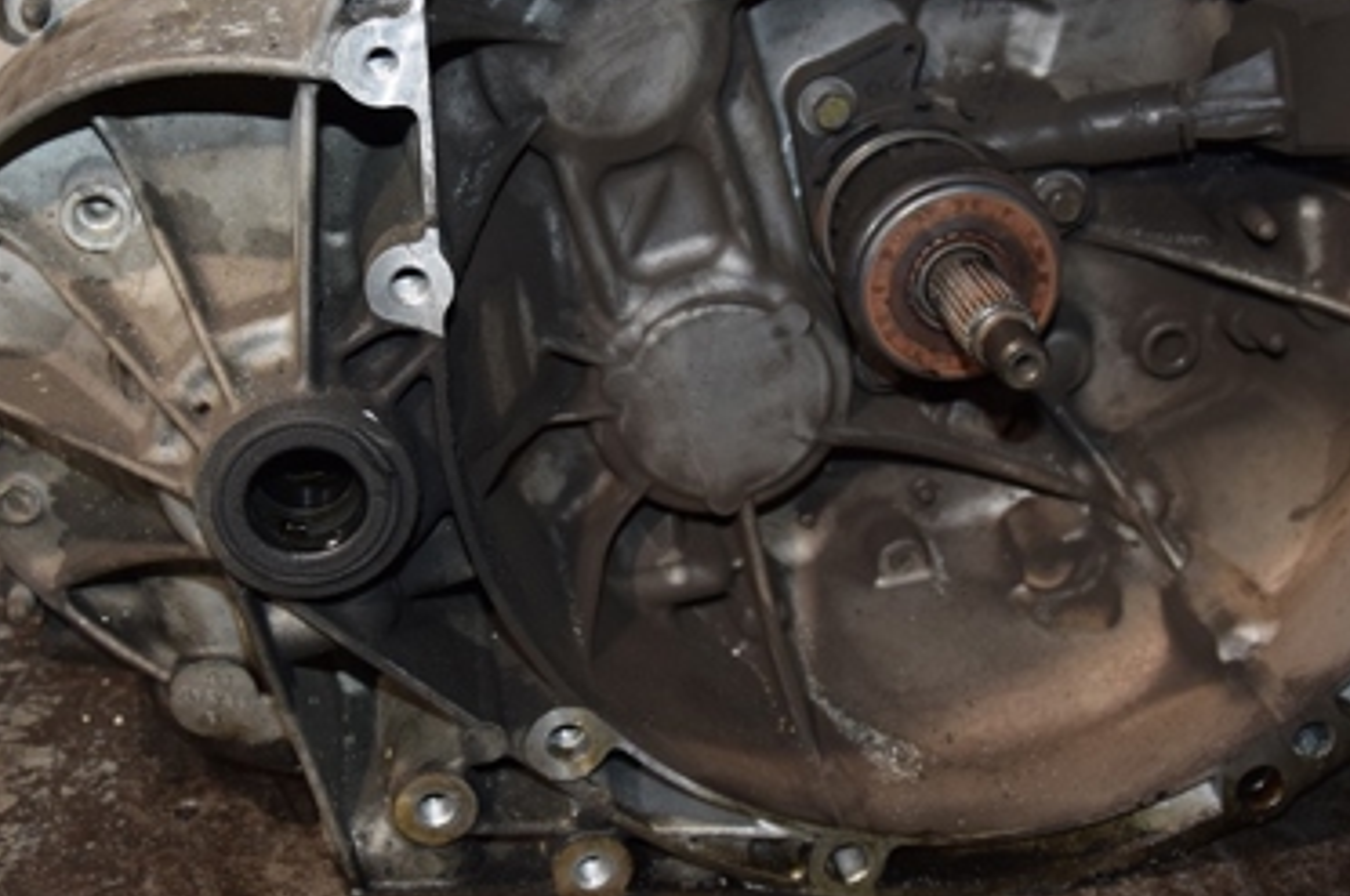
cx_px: 653
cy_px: 261
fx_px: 2322
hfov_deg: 32.4
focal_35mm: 62
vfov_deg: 21.7
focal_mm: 24
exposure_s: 1/60
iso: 800
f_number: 5
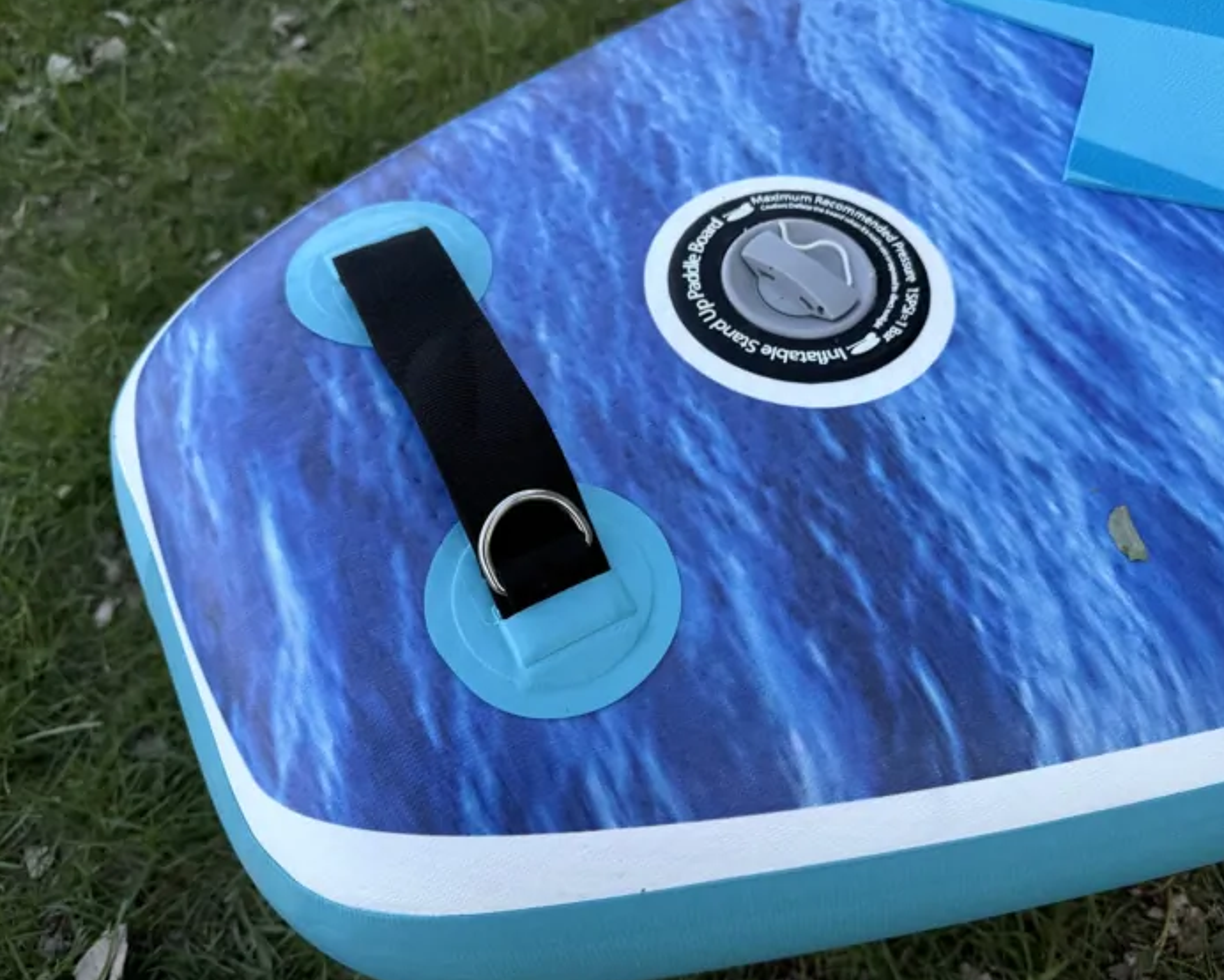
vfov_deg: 55.0
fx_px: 942
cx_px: 649
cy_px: 485
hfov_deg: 66.0
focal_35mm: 26
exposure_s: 1/602
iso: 80
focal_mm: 6.76
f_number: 1.78
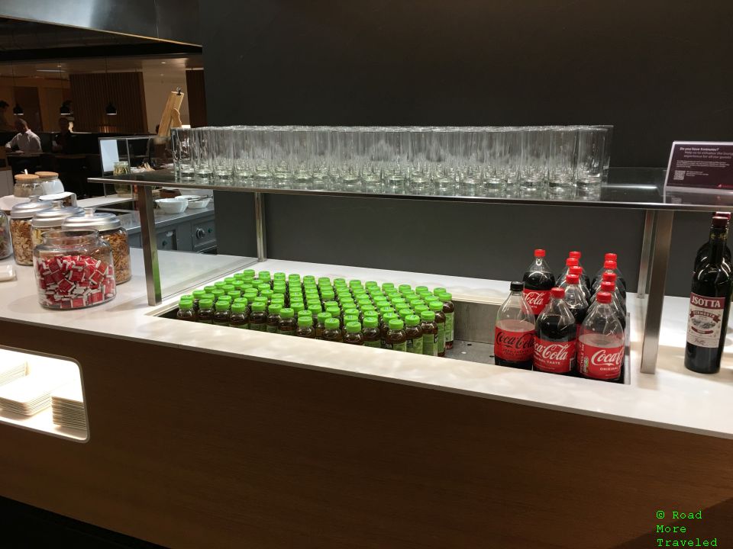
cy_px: 274
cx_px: 366
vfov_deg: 48.2
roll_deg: +0.3
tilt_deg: -12.0
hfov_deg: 61.7
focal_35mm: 29
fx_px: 614
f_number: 2.2
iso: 40
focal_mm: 4.15
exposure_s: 1/33
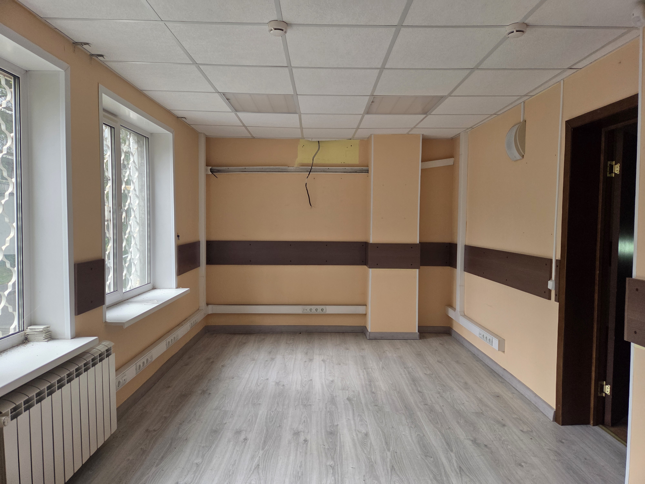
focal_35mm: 23
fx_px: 429
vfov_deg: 58.9
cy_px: 242
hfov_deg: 73.9
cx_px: 322
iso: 125
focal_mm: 5.4
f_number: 1.8
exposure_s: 1/100
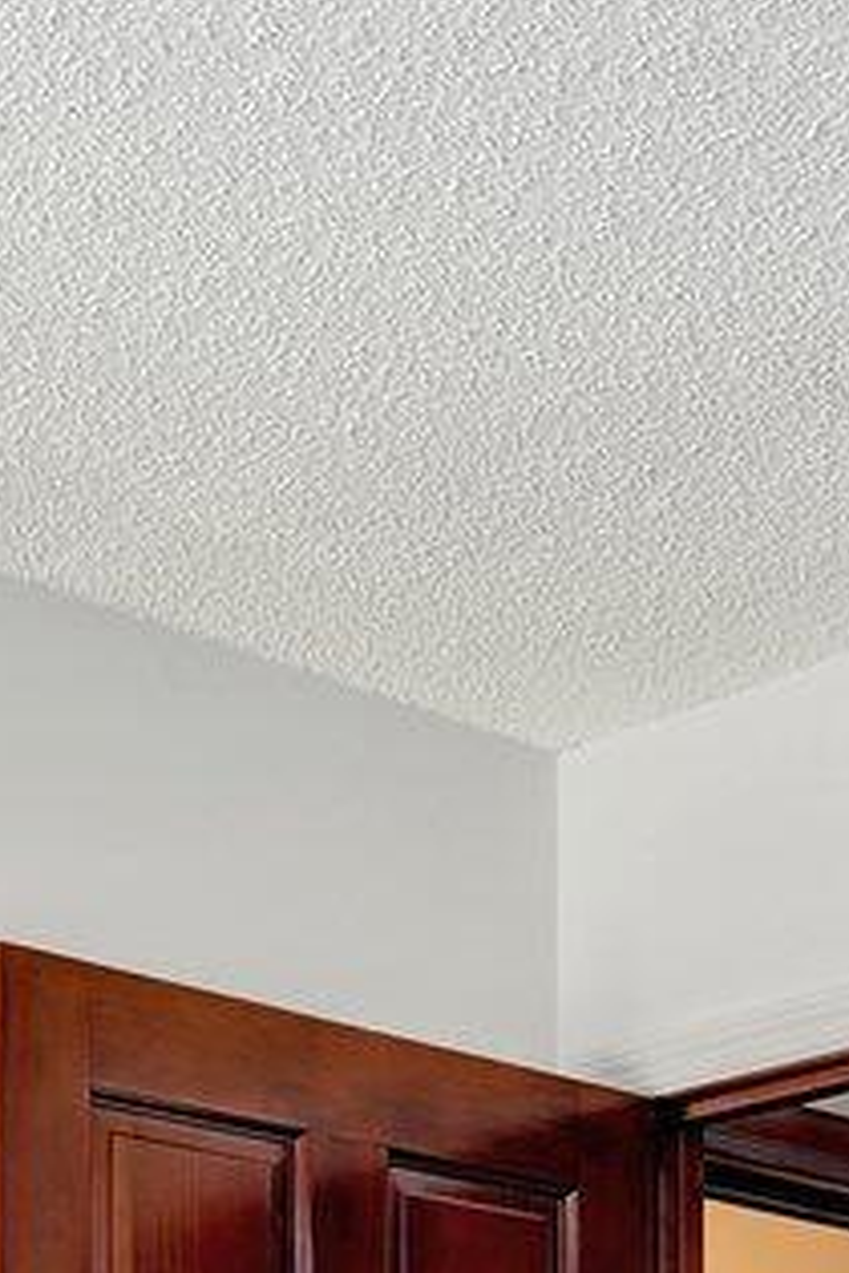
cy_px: 2099
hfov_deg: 13.1
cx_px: 170
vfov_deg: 17.1
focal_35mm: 104
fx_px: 3679
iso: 100
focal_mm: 16
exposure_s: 1/6
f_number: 5.6
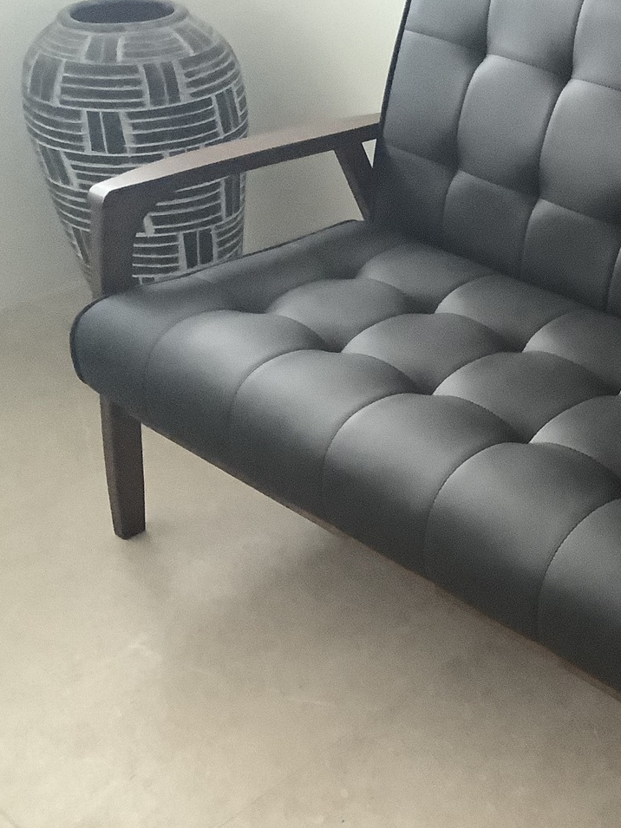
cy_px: 457
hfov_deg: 26.2
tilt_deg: -33.4
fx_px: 1268
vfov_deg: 36.1
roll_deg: -3.3
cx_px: 603
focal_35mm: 53
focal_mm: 3.3
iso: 800
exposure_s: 1/20
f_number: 2.4
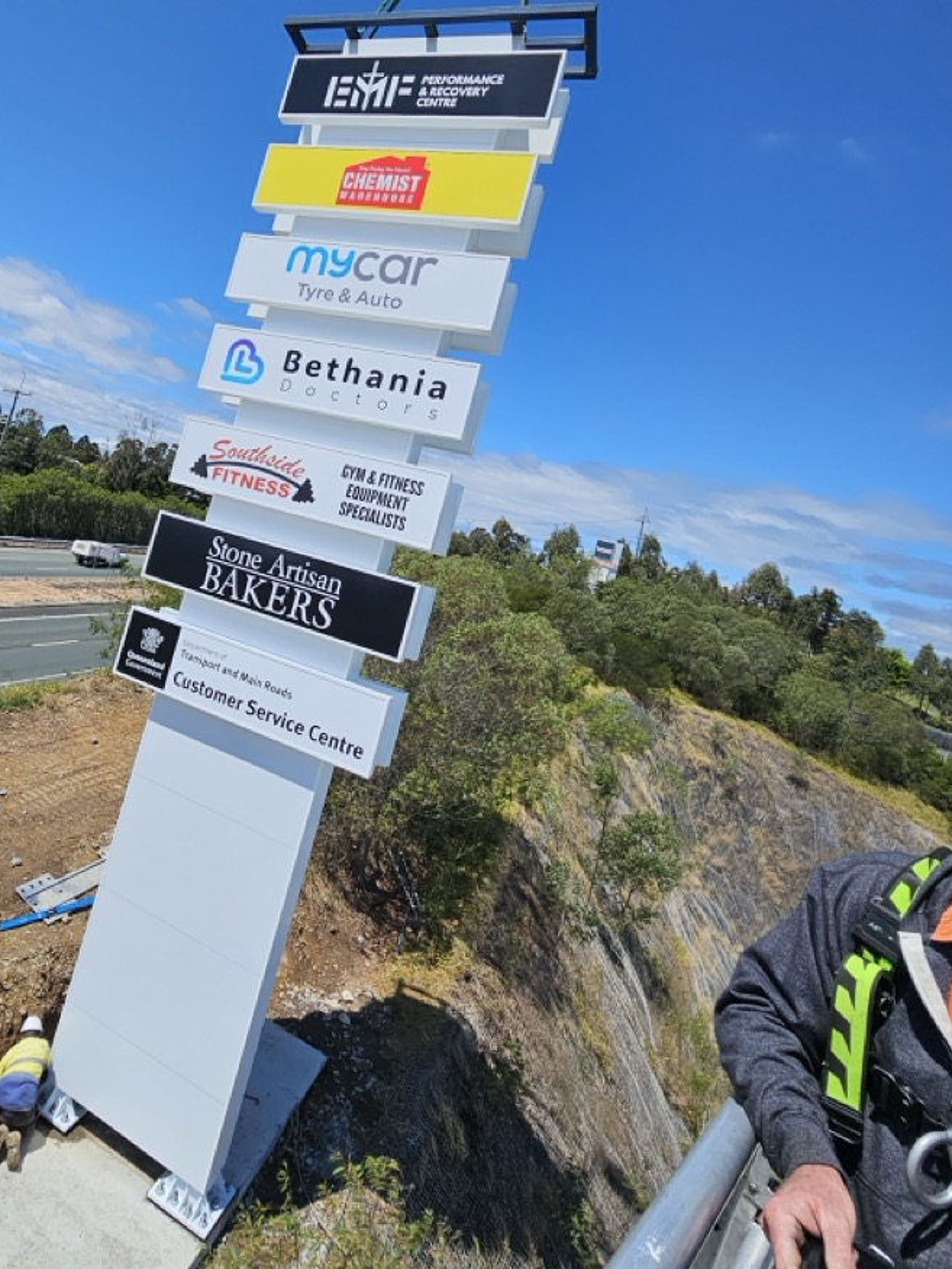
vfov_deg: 83.0
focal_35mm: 19
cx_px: 272
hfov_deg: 65.6
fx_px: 697
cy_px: 475
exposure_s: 1/4505
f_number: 2.2
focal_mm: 2.2
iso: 50
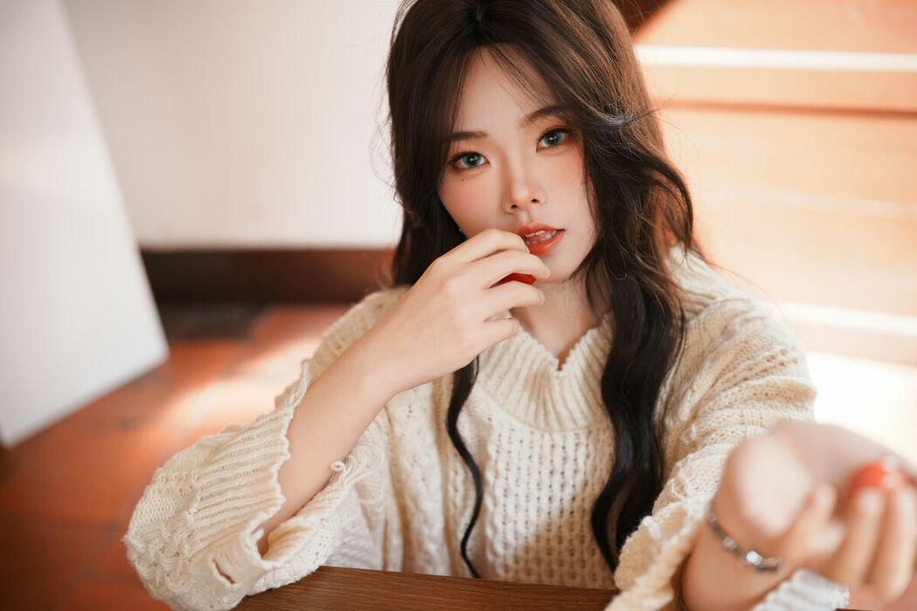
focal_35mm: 50
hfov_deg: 39.6
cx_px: 458
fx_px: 1274
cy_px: 306
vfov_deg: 27.0
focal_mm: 50
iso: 400
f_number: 2.2
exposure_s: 1/320
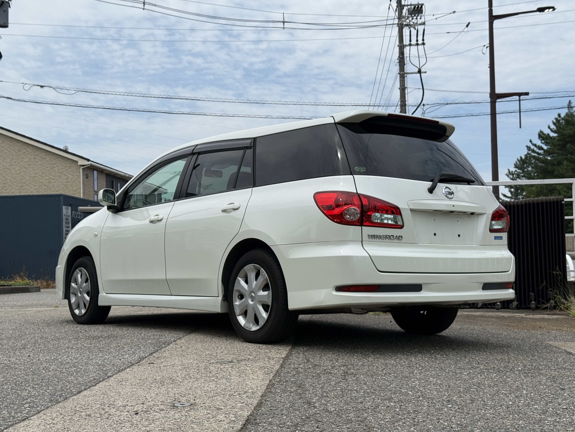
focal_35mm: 48
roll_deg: +1.6
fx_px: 797
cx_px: 288
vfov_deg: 30.3
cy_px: 216
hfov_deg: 39.7
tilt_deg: +2.9
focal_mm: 6.76
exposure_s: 1/6024
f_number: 1.78
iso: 64
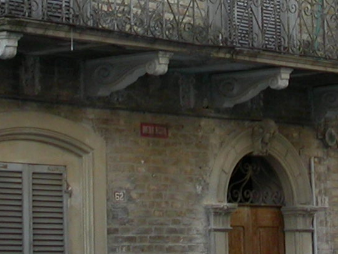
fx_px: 1562
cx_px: 289
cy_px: -138
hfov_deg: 12.3
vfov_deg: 9.0
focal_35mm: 160
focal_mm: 7.85
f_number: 4.2
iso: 100
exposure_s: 1/124
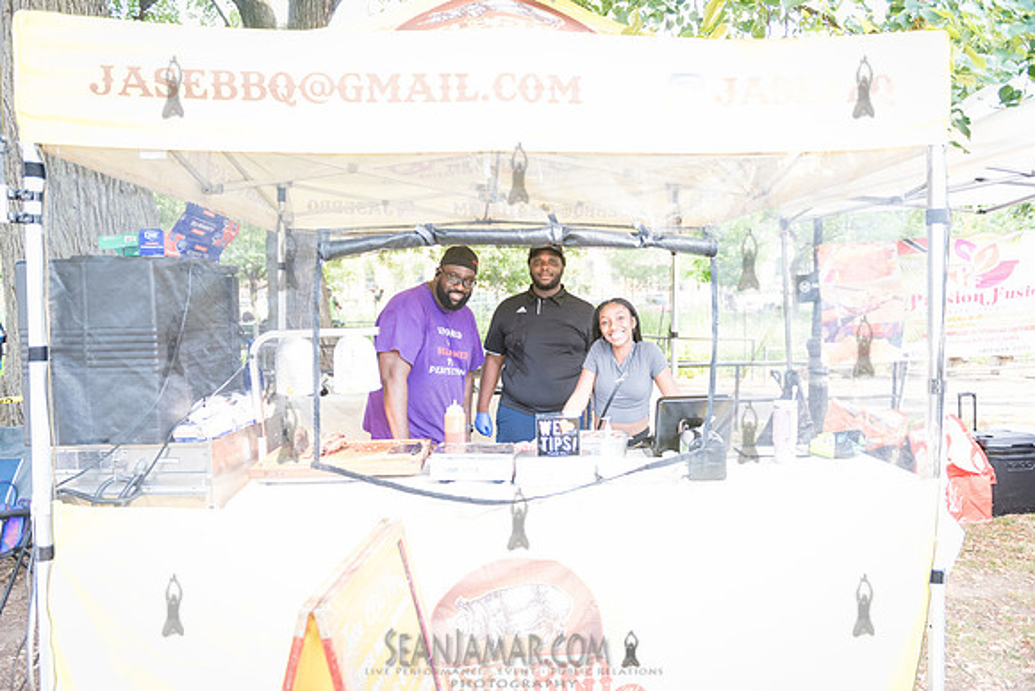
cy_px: 346
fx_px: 690
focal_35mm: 24
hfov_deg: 73.7
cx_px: 518
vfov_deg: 53.2
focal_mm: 24
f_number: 2.8
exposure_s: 1/200
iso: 1000
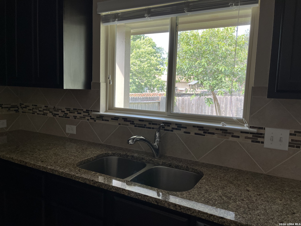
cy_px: 113
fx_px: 226
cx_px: 150
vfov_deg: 53.1
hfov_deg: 67.3
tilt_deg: -6.2
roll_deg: -1.8
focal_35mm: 26
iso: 64
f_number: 1.6
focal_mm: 5.1
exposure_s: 1/121
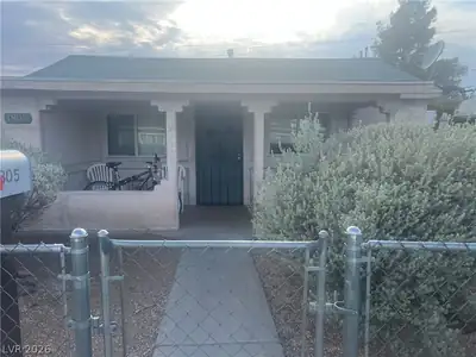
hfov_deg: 67.3
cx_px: 238
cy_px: 178
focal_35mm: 26
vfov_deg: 53.1
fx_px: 358
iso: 50
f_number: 1.5
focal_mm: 5.7
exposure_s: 1/1468
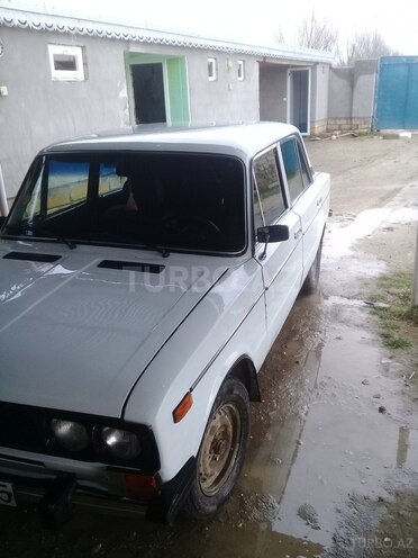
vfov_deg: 58.4
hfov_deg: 45.4
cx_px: 209
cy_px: 279
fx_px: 499
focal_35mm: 31
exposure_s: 1/140
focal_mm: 3.3
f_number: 2.2
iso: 50
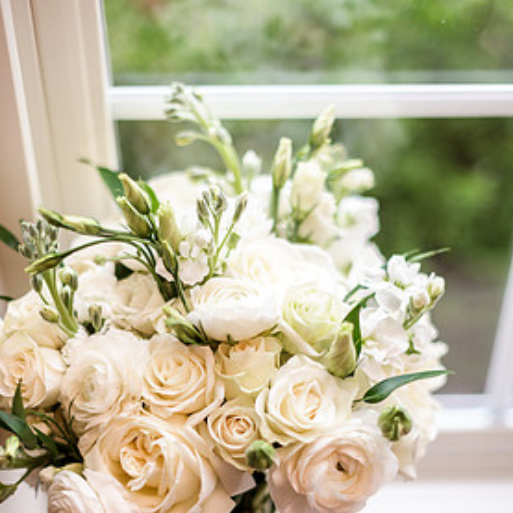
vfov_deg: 24.6
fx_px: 1157
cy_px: 404
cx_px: 237
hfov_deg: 25.0
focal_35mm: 69
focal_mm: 50
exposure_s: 1/250
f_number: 1.8
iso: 400
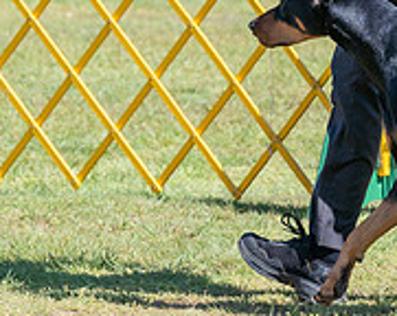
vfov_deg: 2.3
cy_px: -4
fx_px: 7773
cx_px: 300
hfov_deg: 2.9
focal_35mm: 663
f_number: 6.3
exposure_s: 1/1250
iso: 500
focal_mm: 189
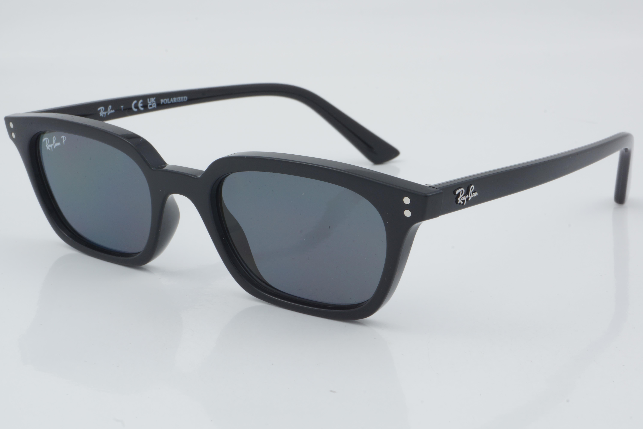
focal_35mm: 82
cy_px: 214
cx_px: 322
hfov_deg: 24.6
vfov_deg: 16.6
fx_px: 1473
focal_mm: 55
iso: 100
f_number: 29
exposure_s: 1/4
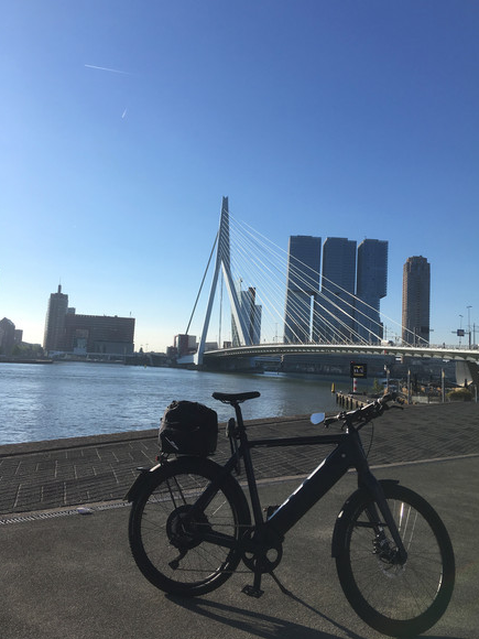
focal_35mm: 32
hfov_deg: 44.1
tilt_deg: +6.6
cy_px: 291
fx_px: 590
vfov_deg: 56.7
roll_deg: -3.2
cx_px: 261
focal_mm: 4.15
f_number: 2.2
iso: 25
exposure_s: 1/2137
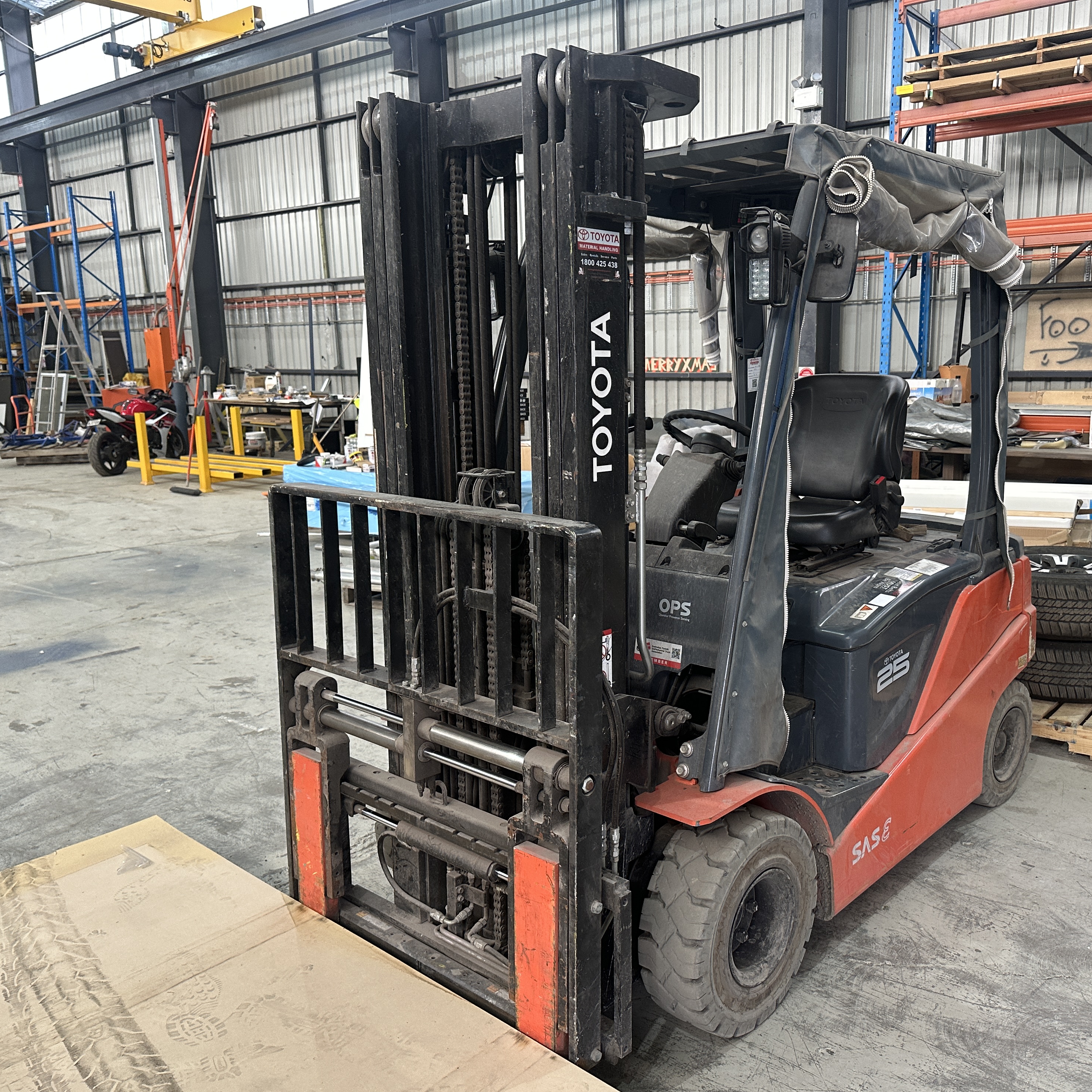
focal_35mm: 29
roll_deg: -0.8
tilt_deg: -8.3
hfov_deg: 55.2
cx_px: 654
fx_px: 1035
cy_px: 559
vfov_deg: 55.6
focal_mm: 6.86
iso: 160
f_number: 1.78
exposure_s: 1/50
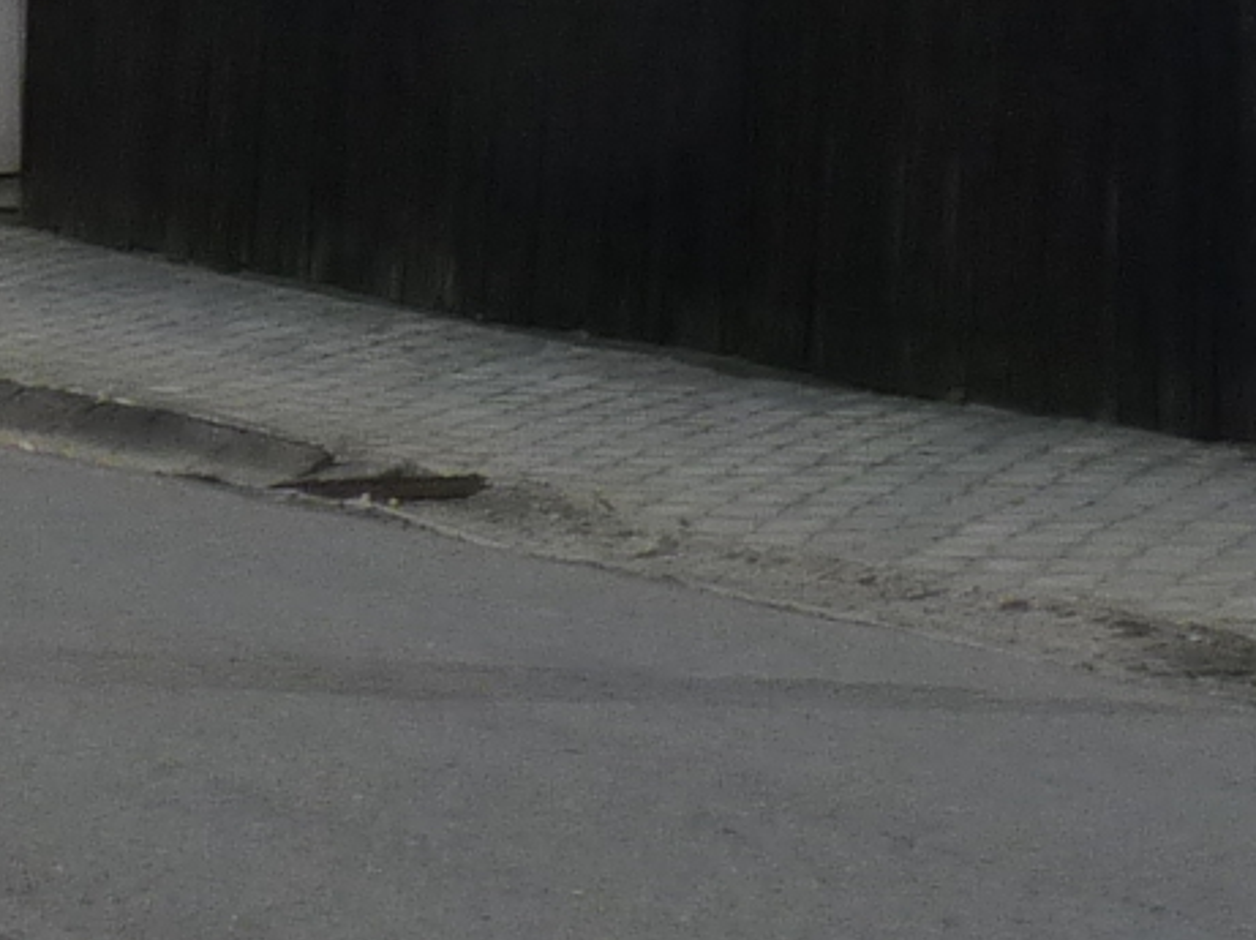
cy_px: -763
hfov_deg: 10.4
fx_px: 6852
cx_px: 82
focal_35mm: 189
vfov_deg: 7.6
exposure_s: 1/200
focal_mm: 6
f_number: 5
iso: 125
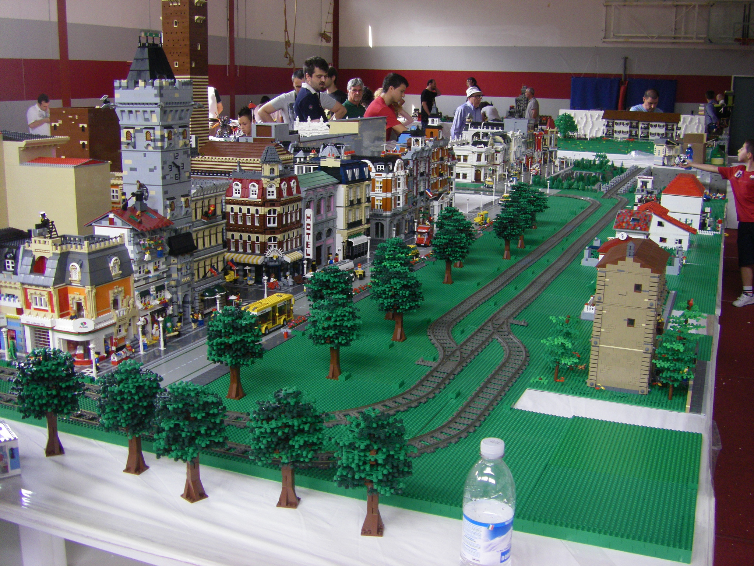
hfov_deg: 49.0
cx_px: 377
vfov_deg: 37.7
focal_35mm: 38
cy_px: 283
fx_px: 828
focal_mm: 6.3
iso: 200
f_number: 3.5
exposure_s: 1/50
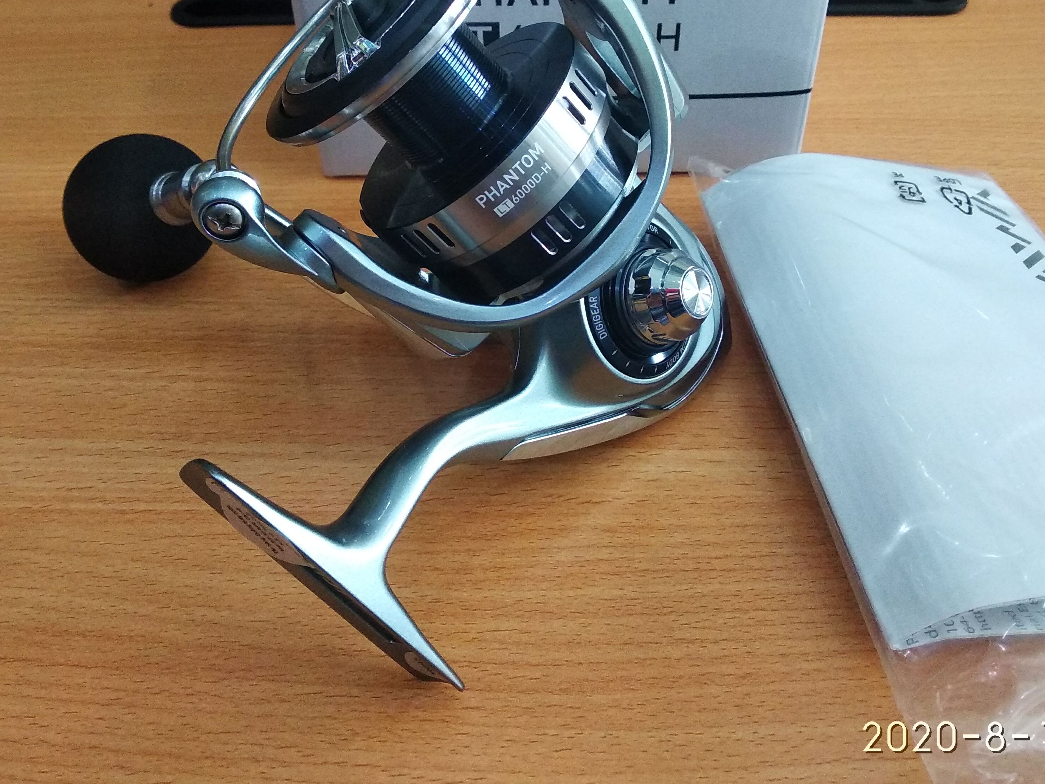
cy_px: 268
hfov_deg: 52.6
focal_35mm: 35
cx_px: 543
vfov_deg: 40.3
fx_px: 1057
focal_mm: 3.81
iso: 1000
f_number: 2.2
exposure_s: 1/33
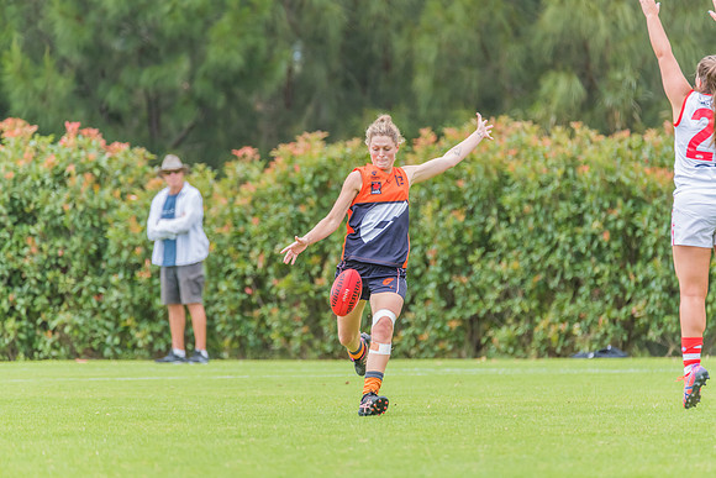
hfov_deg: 4.1
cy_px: 239
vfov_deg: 2.8
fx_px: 9946
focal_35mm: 500
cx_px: 358
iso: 1250
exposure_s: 1/1600
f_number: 6.3
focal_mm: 500
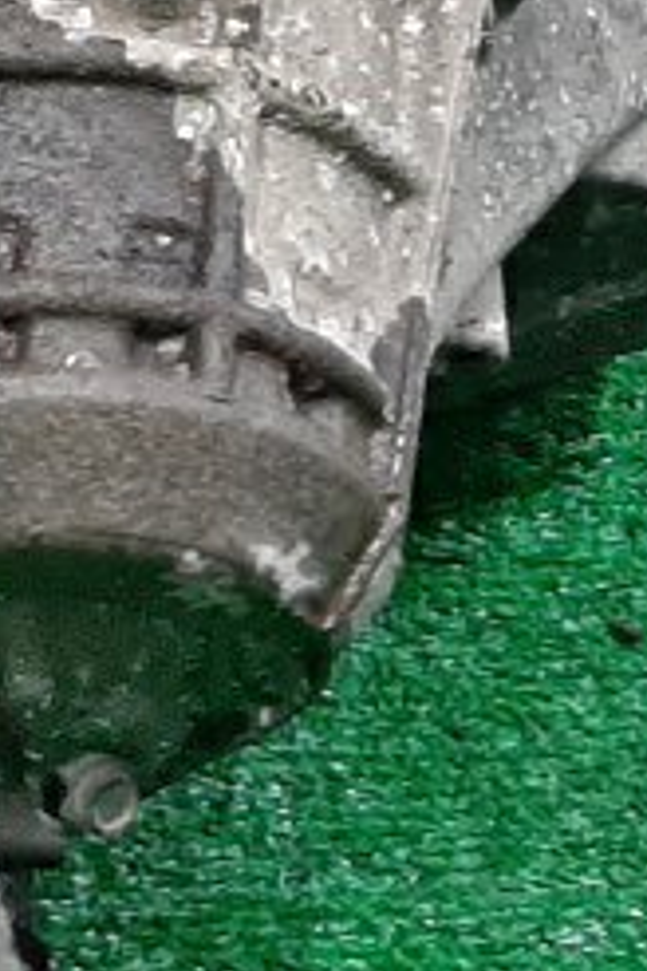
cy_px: -32
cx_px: -241
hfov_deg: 8.5
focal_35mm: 158
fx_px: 4259
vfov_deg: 12.8
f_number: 1.7
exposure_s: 1/50
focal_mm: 3.93
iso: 127
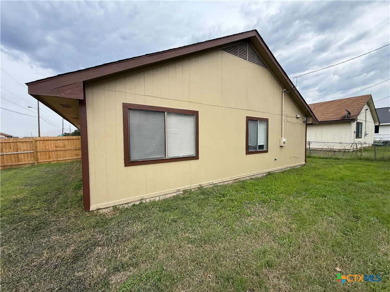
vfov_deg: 85.7
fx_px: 158
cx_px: 195
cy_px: 146
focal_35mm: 14
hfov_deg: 102.1
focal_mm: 2.22
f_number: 2.2
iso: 50
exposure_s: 1/760
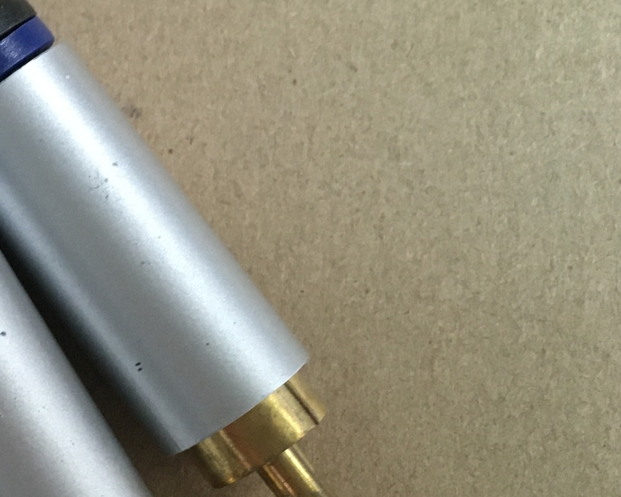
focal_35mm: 86
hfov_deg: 19.7
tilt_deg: -83.1
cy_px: 325
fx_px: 1581
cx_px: -277
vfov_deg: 17.8
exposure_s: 1/33
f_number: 2.2
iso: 160
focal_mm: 4.15
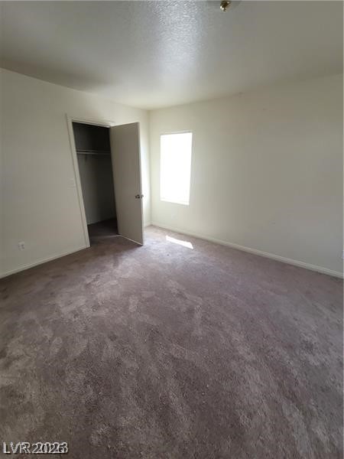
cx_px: 172
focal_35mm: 13
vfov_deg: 106.2
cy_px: 230
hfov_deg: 89.9
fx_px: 172
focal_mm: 2.2
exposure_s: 1/60
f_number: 2.2
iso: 100
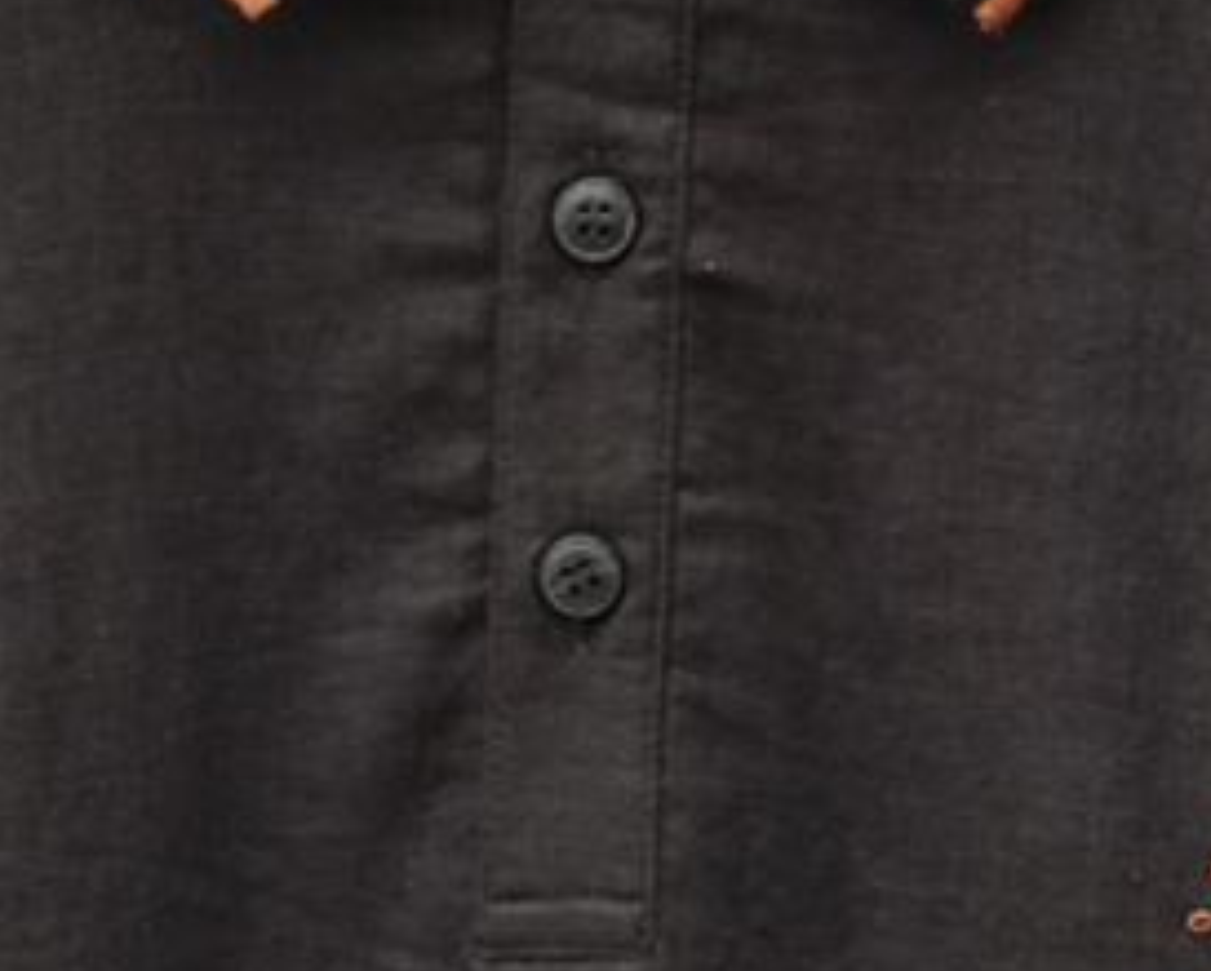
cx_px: 608
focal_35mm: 295
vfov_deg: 5.3
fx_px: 10579
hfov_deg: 6.6
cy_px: 319
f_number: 4
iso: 500
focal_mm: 53
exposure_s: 1/125
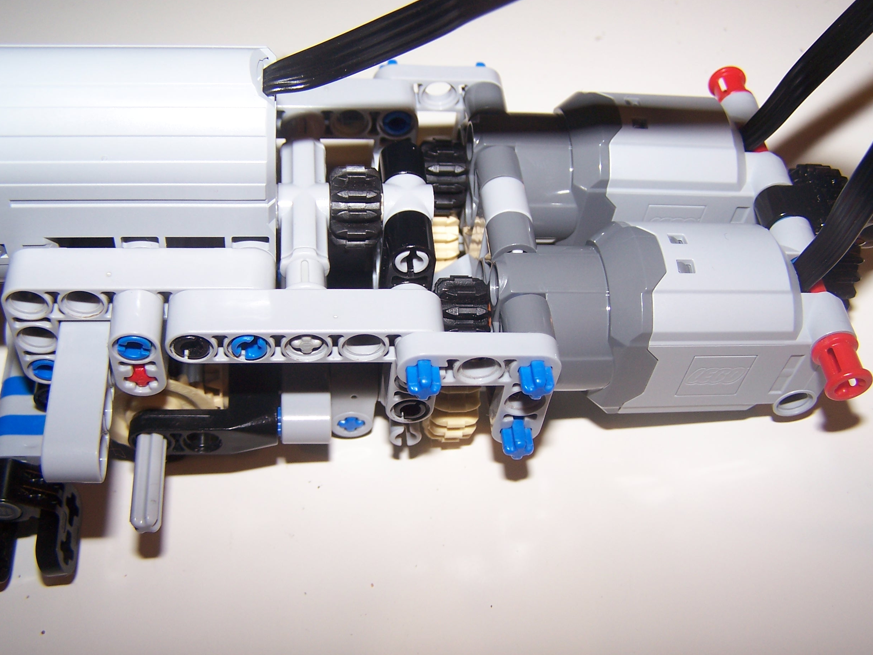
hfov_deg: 46.8
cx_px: 444
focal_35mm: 40
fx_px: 1009
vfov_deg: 36.0
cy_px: 334
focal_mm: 6.3
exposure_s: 1/60
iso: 80
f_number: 2.8
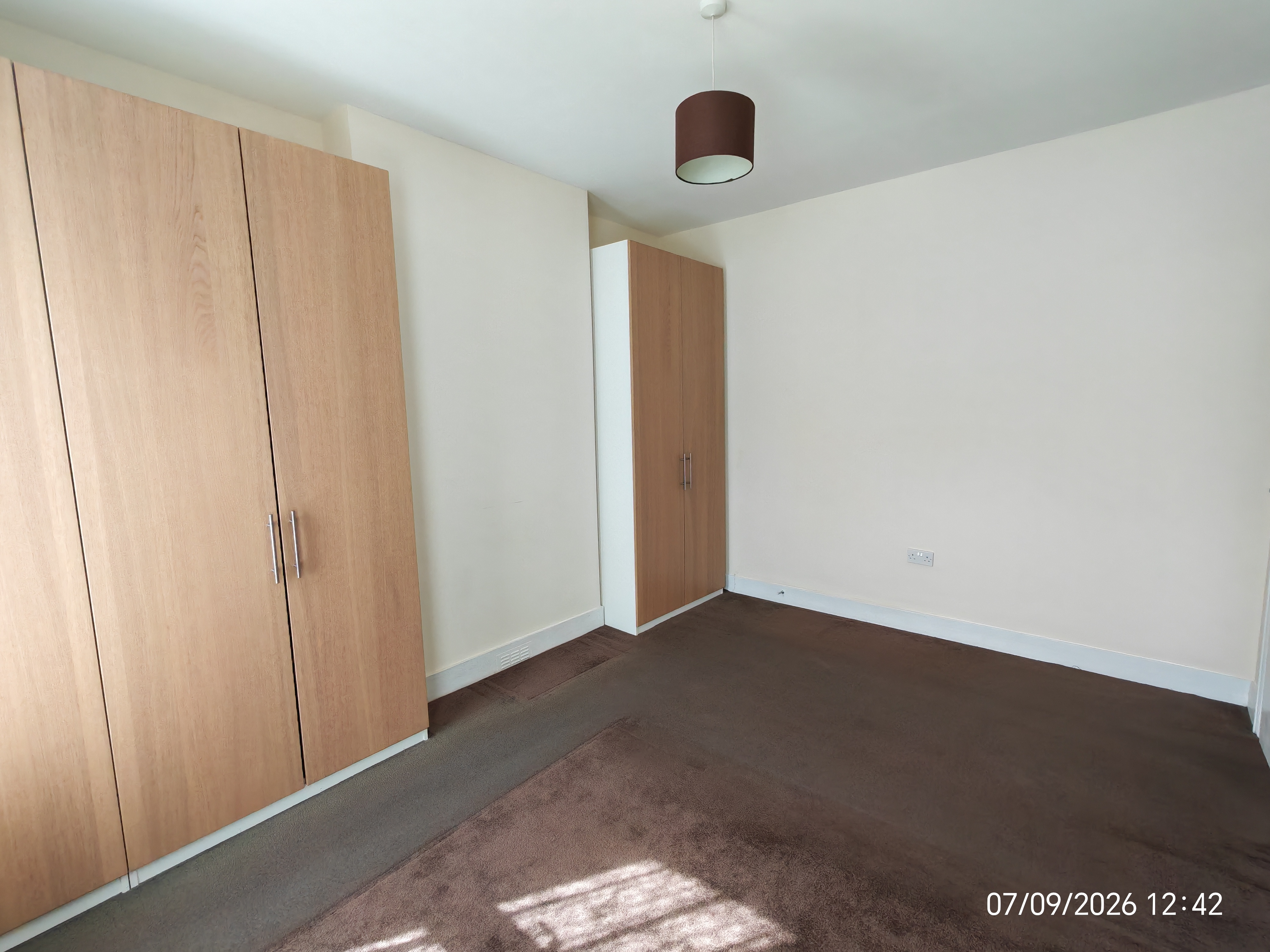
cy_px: 476
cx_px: 635
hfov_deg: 94.5
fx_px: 587
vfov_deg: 78.1
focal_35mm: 16
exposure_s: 1/100
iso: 160
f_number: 2.2
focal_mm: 1.96
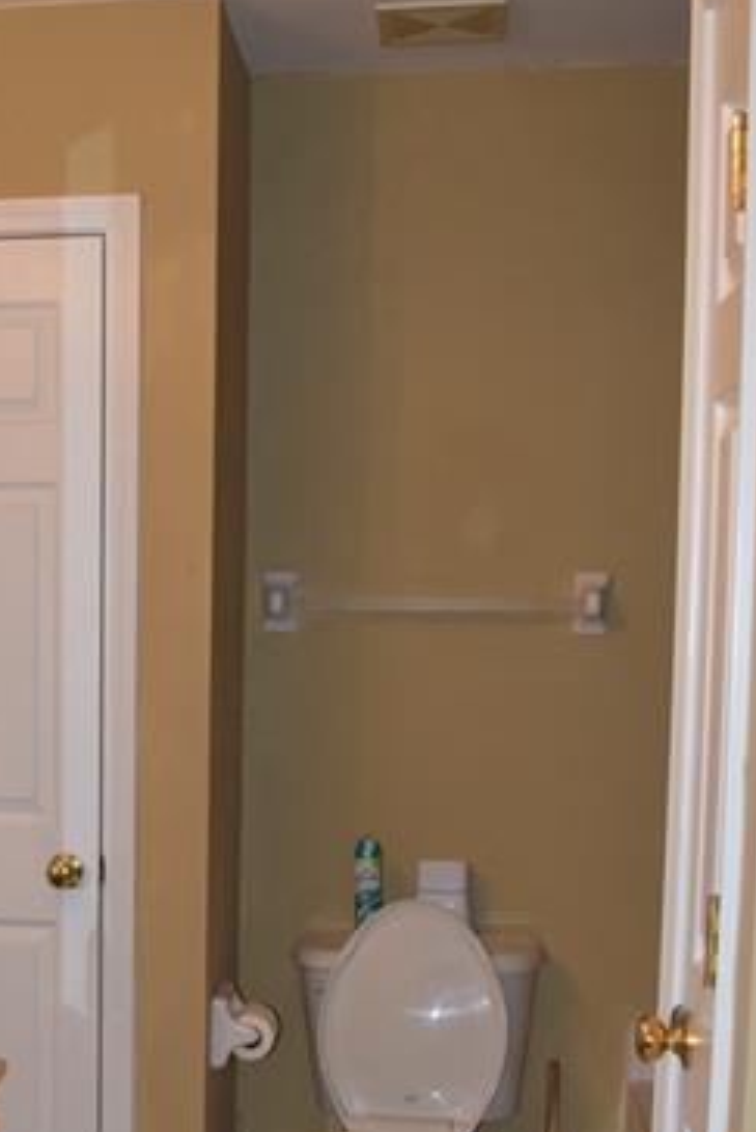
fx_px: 1794
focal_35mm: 57
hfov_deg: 23.2
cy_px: 830
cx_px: 81
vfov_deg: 34.4
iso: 800
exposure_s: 1/80
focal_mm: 18
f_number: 4.5
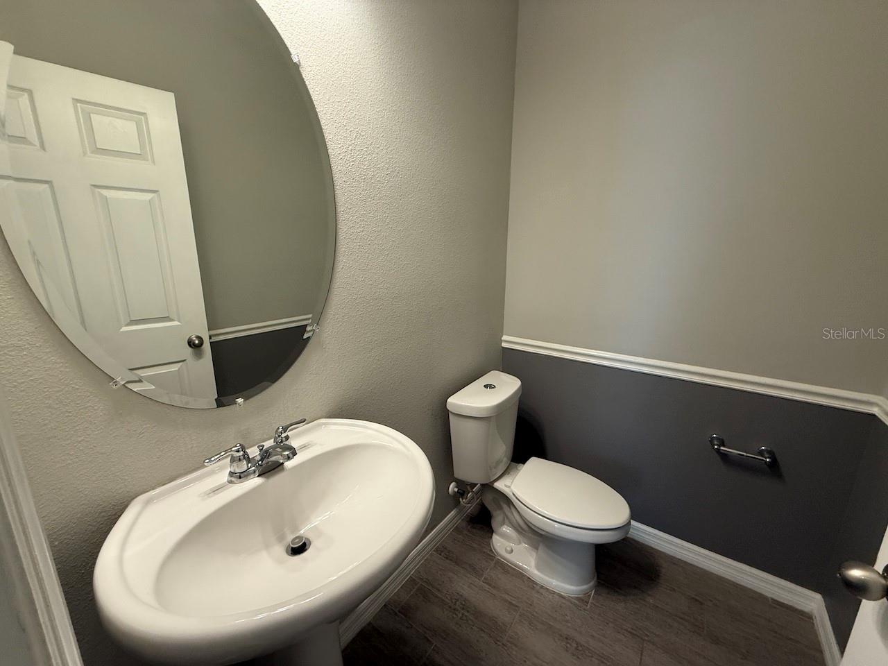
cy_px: 333
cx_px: 444
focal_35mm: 14
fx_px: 359
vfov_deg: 85.7
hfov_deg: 102.1
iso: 250
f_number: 2.2
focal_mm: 2.22
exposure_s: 1/120
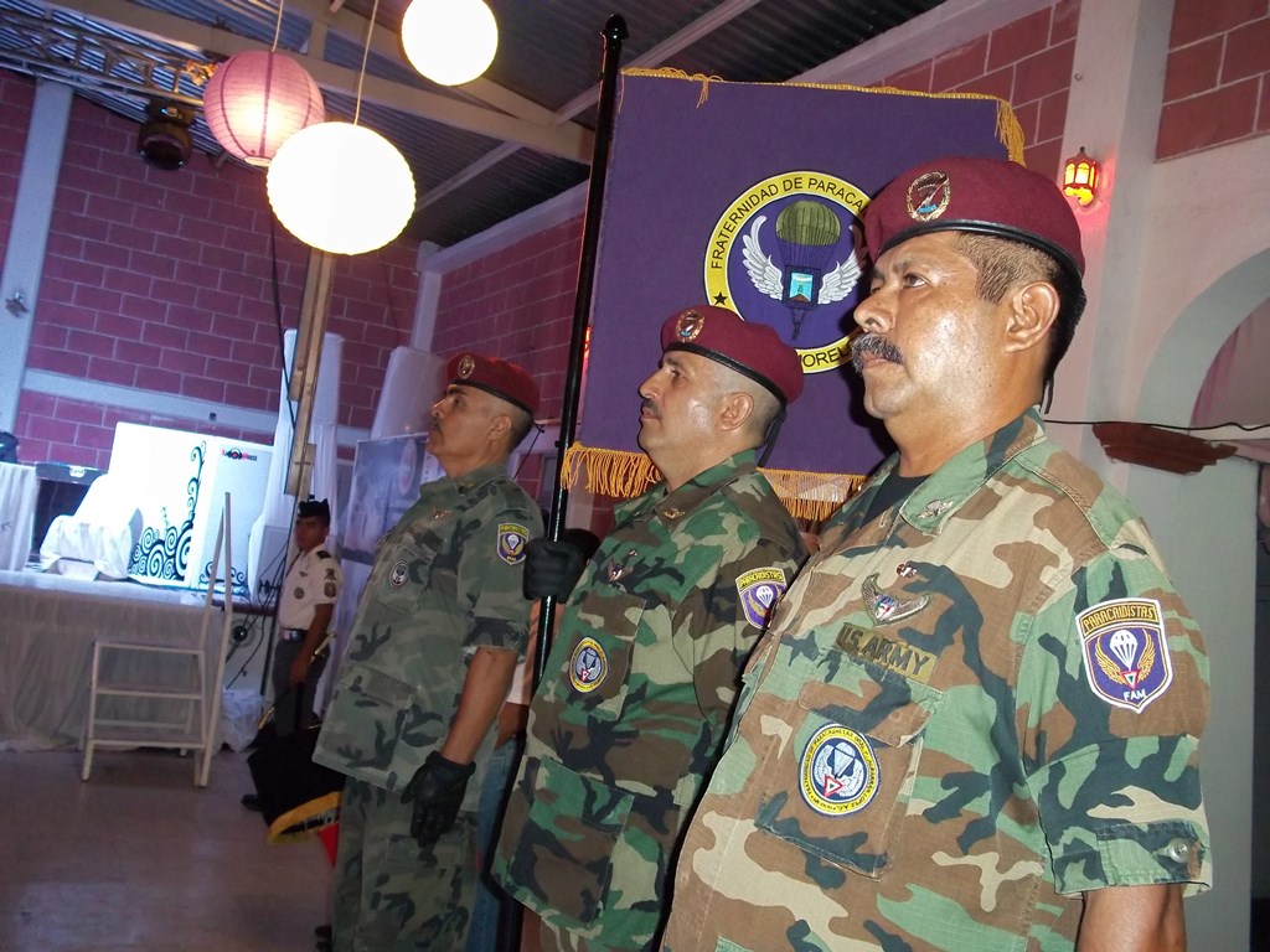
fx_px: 1321
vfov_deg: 39.7
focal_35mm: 36
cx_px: 635
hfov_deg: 51.4
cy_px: 476
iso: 320
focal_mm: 6.5
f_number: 3.1
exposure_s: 1/30
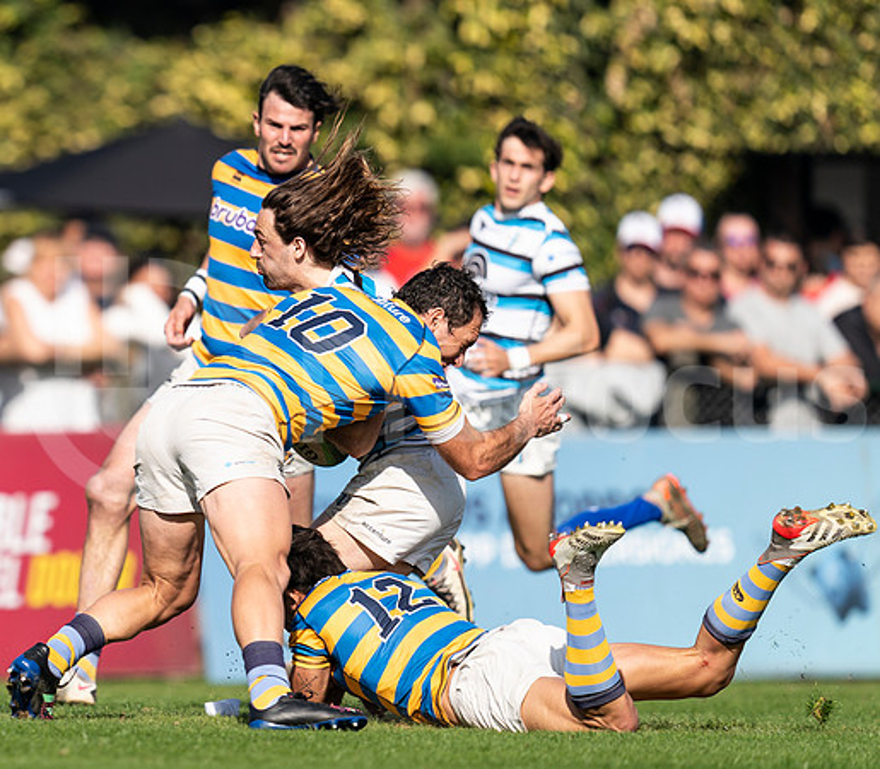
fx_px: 19391
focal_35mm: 718
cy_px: 352
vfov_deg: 2.3
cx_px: 59
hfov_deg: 2.6
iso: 100
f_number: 2.8
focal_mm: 400
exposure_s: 1/1250
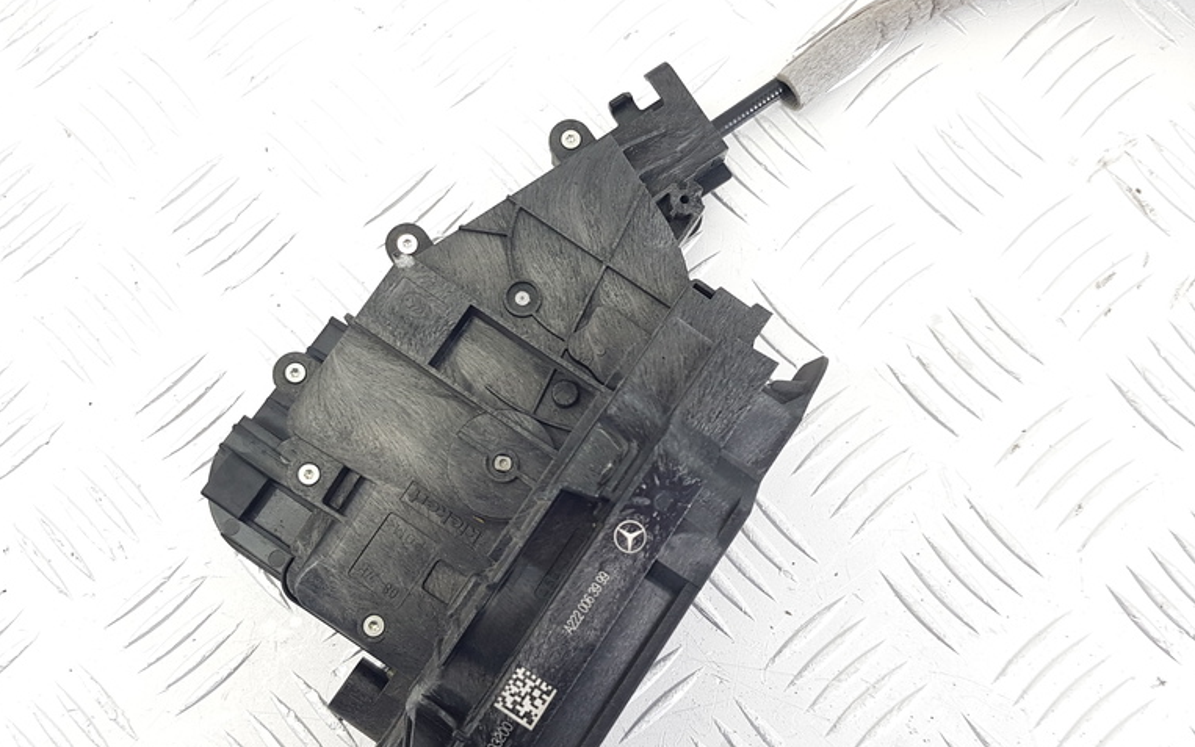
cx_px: 567
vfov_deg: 34.4
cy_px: 440
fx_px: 1205
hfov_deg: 52.7
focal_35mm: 37
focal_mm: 4.2
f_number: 1.7
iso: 50
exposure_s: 1/50
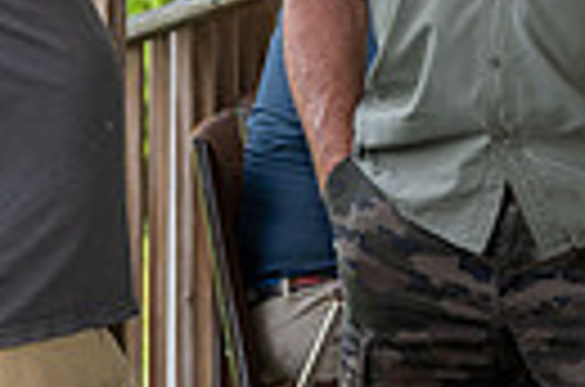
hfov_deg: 10.0
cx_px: 446
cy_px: -20
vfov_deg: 6.6
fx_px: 3339
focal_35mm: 206
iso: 450
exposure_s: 1/125
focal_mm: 46
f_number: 3.2
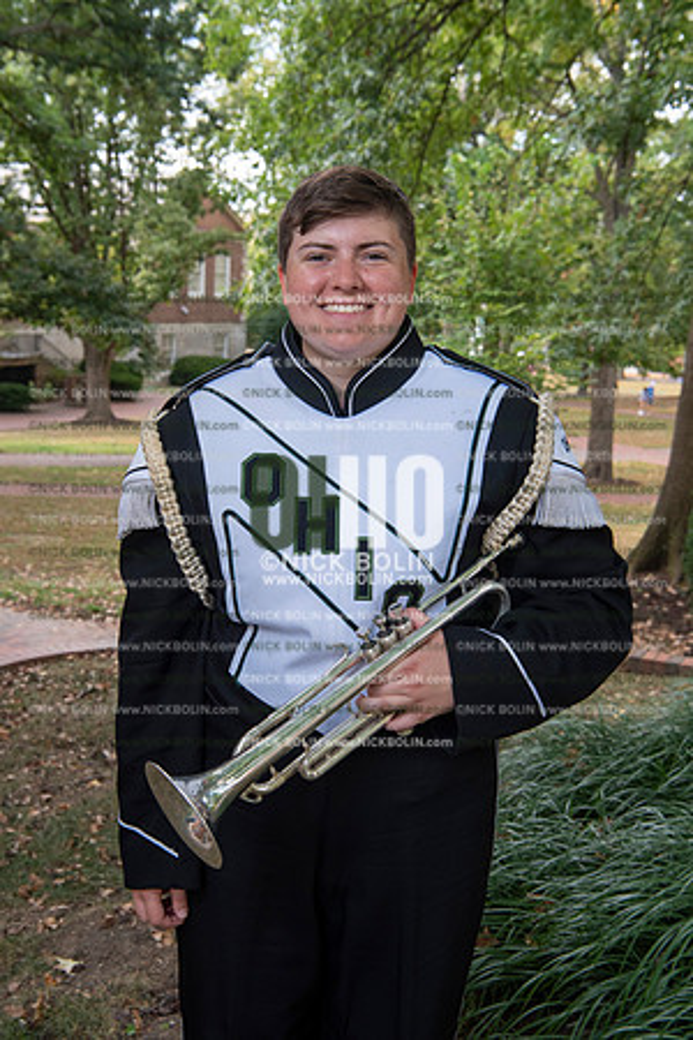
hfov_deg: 29.2
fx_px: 1328
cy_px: 520
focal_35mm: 46
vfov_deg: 42.7
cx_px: 346
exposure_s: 1/100
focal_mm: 46
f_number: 8
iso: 500
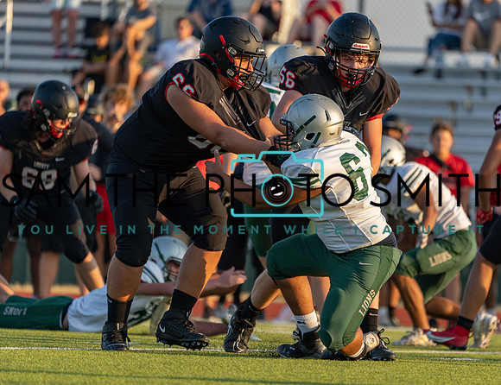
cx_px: 325
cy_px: 216
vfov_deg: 3.1
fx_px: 7105
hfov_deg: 4.0
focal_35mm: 486
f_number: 5.6
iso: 640
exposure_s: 1/1250
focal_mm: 394
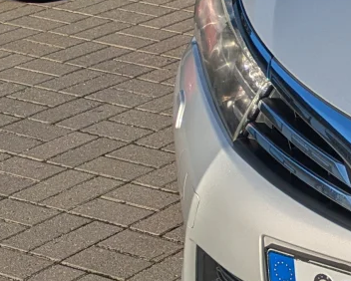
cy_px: 106
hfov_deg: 12.4
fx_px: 1382
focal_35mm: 133
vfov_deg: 11.6
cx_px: 745
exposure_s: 1/3226
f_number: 1.89
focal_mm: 5.43
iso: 42
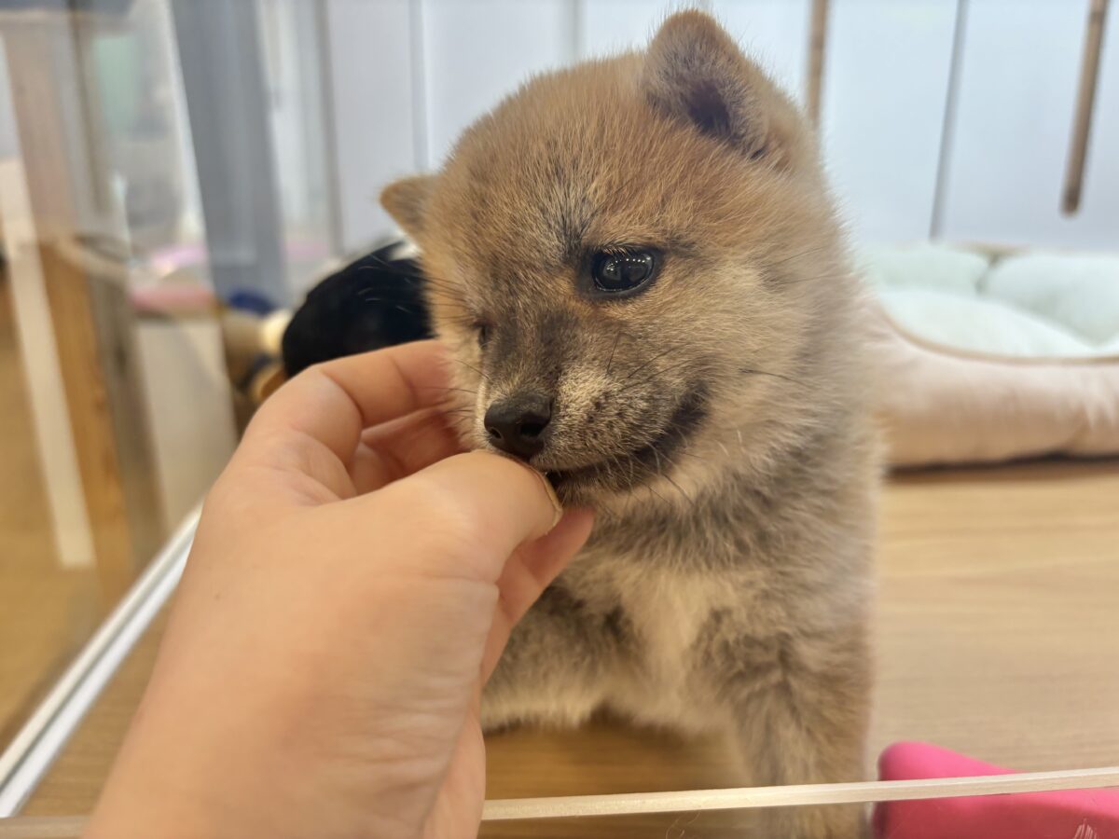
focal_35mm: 26
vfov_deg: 53.1
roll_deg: -0.7
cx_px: 560
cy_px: 420
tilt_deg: -17.5
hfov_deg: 67.3
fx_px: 840
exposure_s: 1/100
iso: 100
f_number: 1.6
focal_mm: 5.96
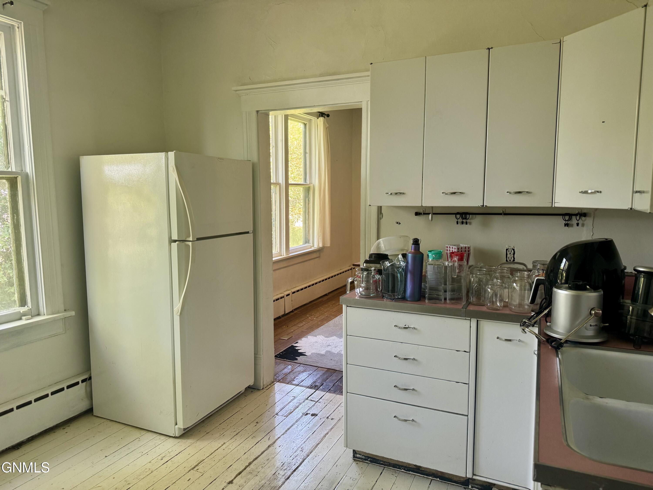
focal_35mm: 24
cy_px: 245
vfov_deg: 56.8
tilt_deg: -5.9
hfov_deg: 71.6
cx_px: 326
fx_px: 453
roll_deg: +0.0
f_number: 1.78
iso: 160
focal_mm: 6.76
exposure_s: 1/121
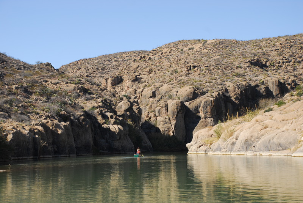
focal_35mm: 75
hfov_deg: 27.0
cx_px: 152
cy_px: 102
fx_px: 632
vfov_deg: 18.2
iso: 160
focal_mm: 50
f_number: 6.3
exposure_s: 1/160
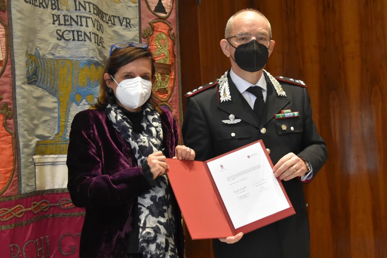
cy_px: 129
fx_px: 656
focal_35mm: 61
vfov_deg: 22.3
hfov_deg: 32.9
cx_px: 185
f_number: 4.2
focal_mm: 34
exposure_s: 1/60
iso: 3200
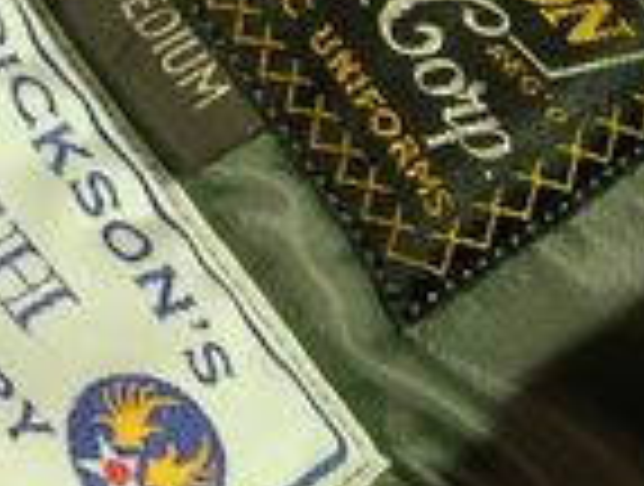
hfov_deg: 12.2
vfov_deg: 9.2
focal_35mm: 159
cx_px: -63
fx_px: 2966
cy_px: -140
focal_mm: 7.8
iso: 64
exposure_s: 1/6.3
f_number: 2.8
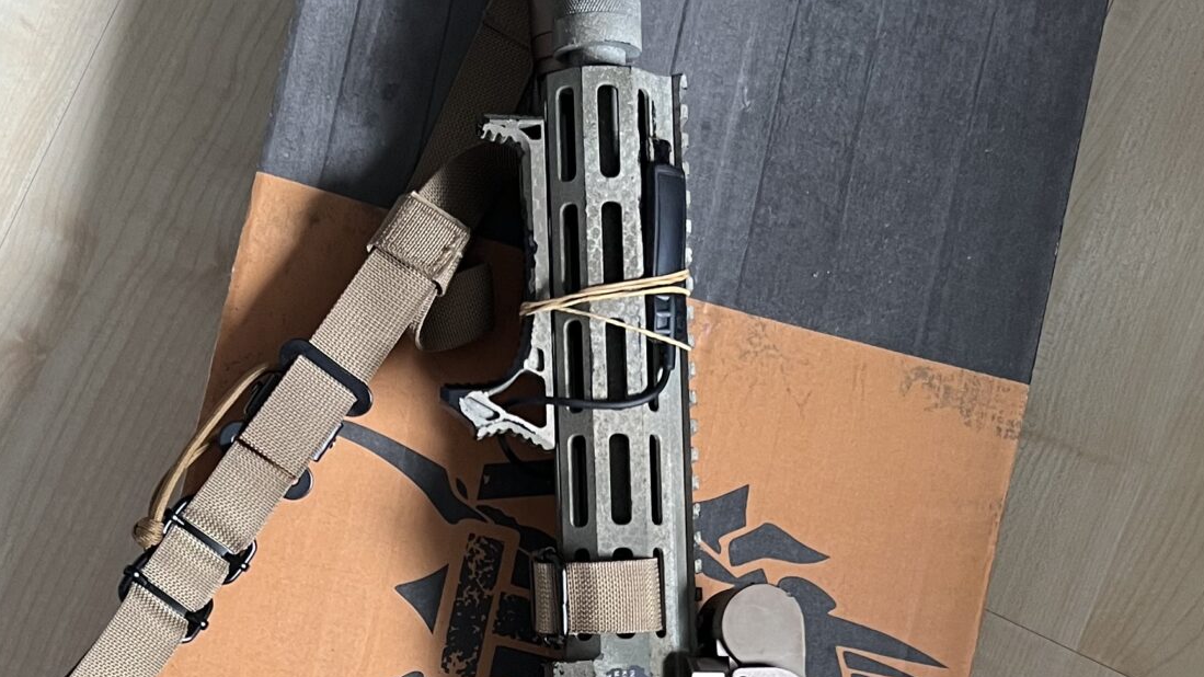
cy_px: 753
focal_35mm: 66
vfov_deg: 17.6
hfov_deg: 31.9
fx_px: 2107
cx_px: 607
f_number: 1.5
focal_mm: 5.7
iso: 125
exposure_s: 1/96
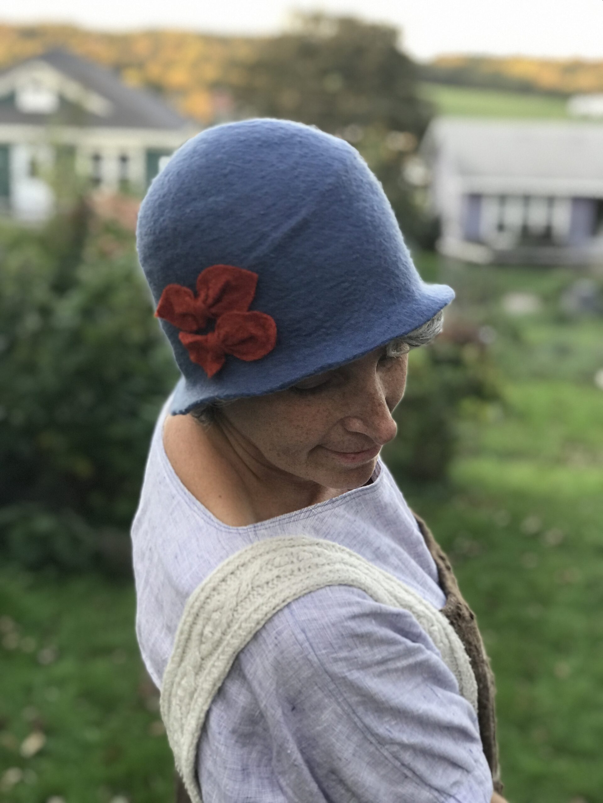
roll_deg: -1.9
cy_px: 402
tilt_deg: -13.4
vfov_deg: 33.8
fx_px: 1324
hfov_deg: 25.7
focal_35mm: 57
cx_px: 302
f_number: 2.8
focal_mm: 6.6
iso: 80
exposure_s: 1/60
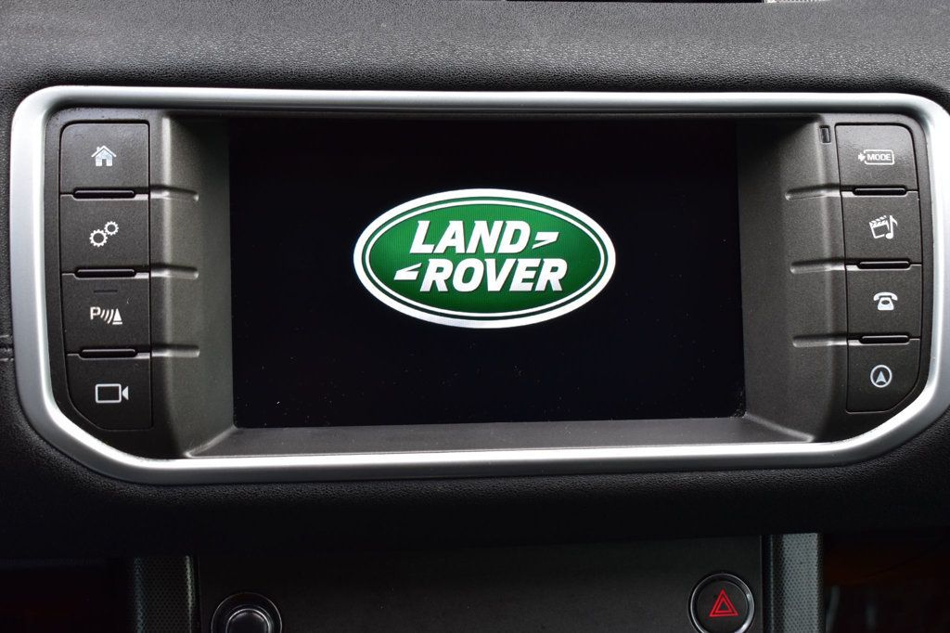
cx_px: 475
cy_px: 316
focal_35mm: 60
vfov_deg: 22.6
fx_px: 1583
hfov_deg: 33.4
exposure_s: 1/25
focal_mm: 40
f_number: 7.1
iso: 400
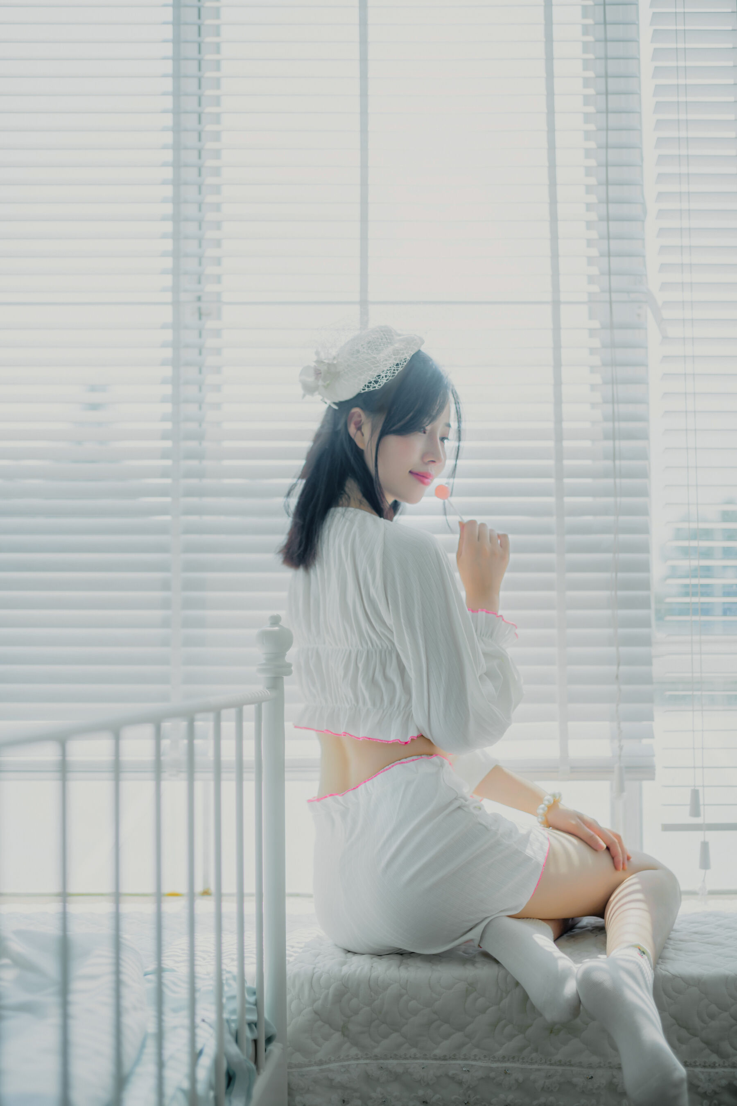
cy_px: 553
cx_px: 368
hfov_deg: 37.9
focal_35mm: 35
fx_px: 1075
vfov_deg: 54.4
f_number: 2
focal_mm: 35
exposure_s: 1/1600
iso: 64
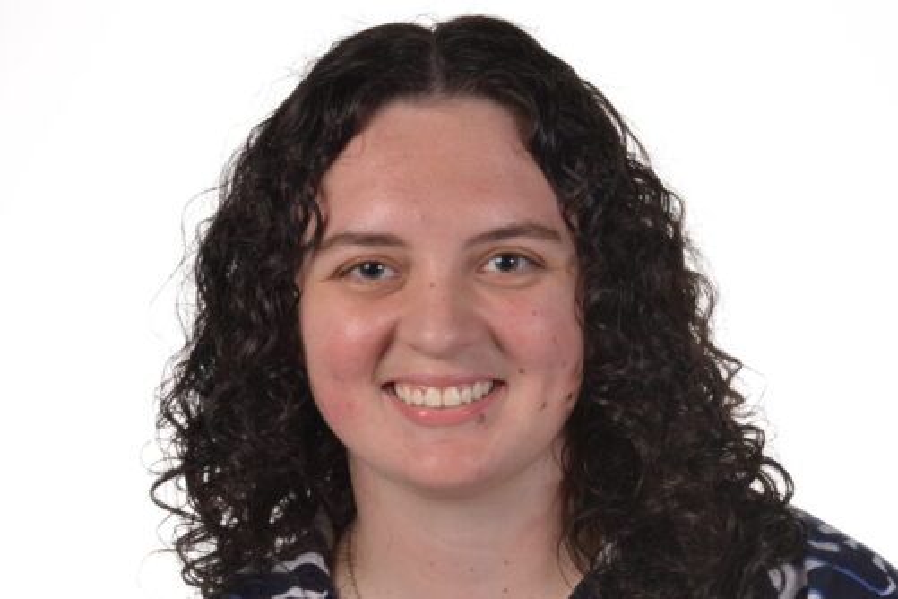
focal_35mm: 180
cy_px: 300
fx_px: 4490
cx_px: 449
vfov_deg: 7.6
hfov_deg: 11.4
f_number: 18
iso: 200
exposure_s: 1/80
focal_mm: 180
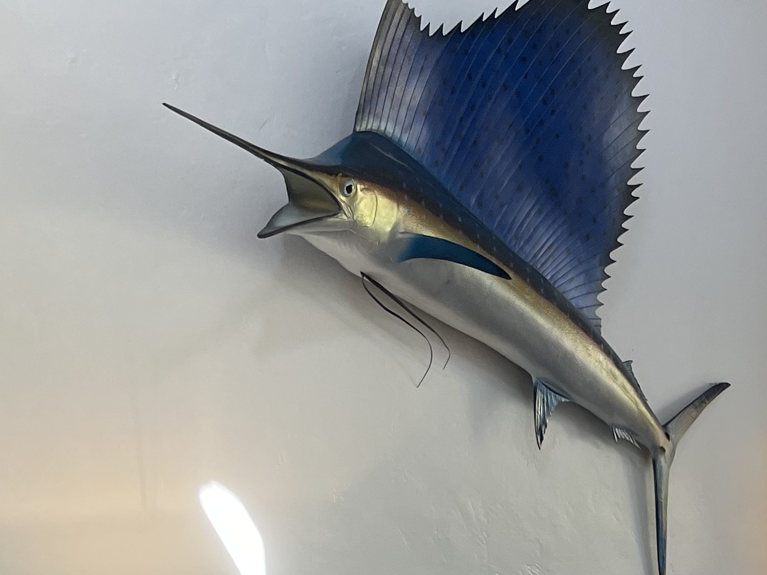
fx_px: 1750
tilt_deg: -10.5
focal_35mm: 79
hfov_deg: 23.2
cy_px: 650
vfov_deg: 17.9
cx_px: 848
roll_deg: +0.0
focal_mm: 4.2
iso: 64
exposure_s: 1/120
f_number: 1.6
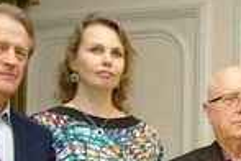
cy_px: 200
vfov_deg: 9.0
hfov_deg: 12.9
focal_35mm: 151
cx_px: 362
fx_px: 1011
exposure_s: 1/45
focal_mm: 24
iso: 800
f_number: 5.6
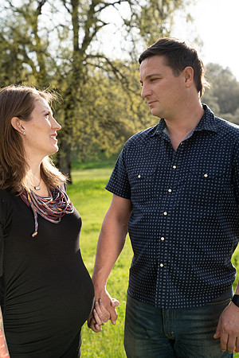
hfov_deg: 26.5
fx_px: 508
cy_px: 179
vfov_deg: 38.9
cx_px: 120
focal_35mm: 51
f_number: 5
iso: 100
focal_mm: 51
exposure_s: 1/125
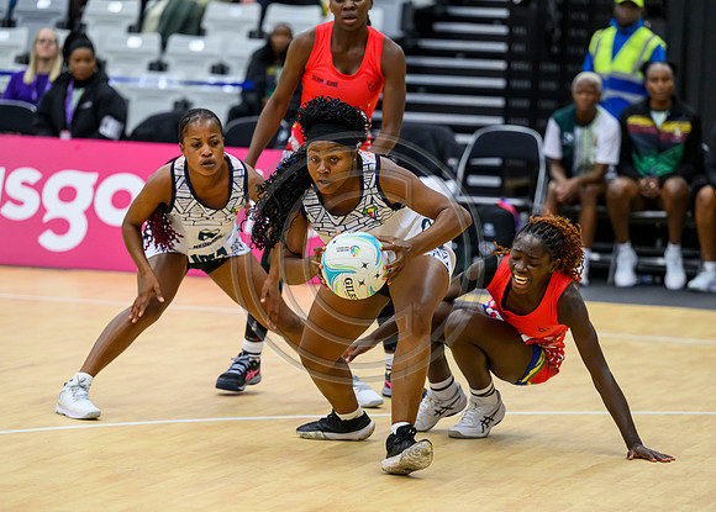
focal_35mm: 184
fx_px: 3748
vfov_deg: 7.8
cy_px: 310
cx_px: 351
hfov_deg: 10.9
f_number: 3.2
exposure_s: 1/1000
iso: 4000
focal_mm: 145
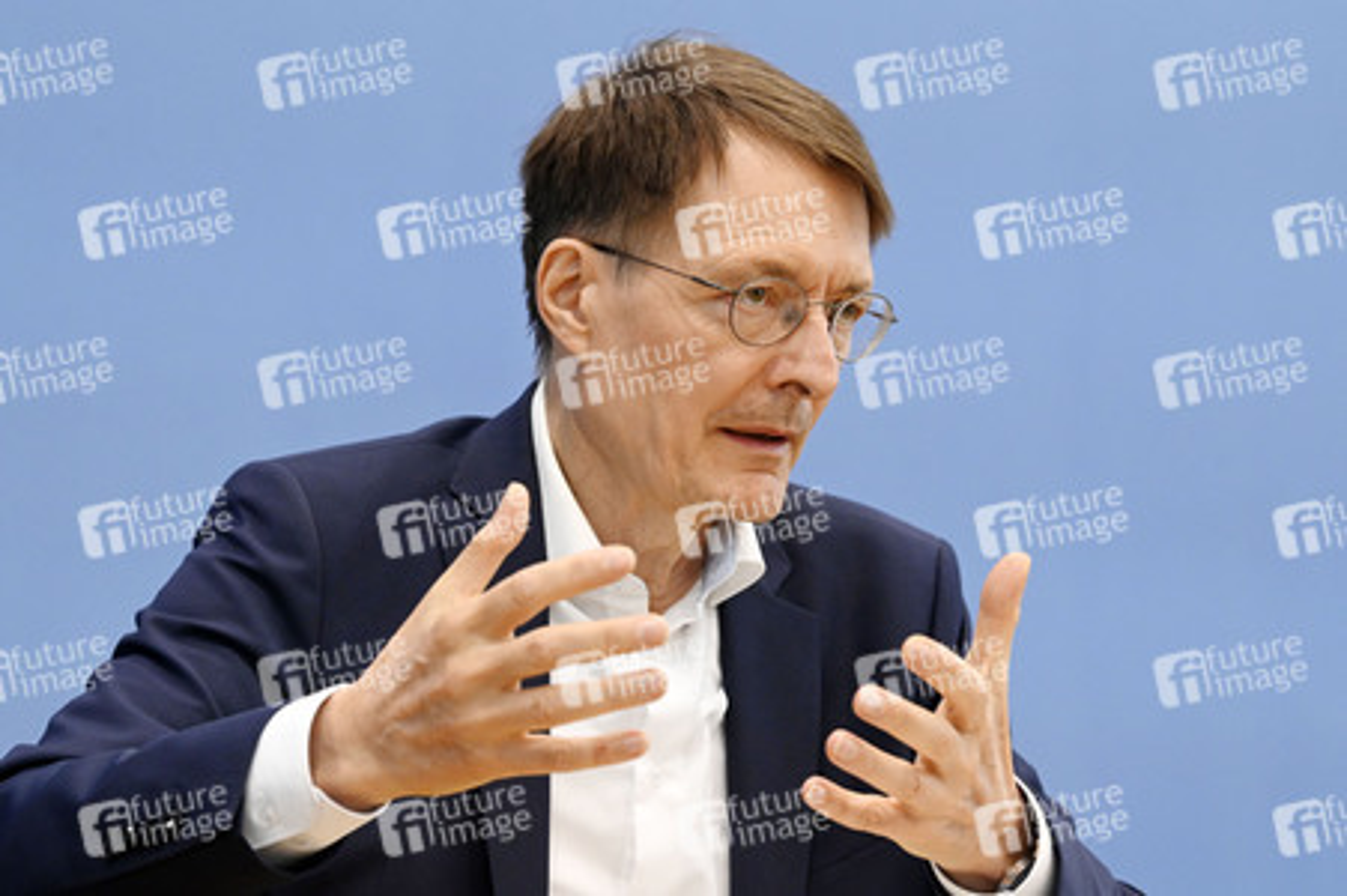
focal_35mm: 185
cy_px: 448
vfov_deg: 7.4
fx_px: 6917
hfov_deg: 11.1
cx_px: 674
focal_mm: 185
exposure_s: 1/640
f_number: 6.3
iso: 5000
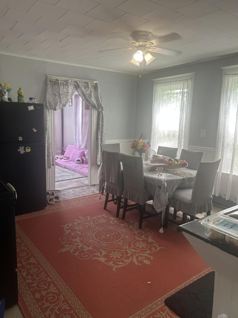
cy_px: 159
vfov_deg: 67.3
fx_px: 238
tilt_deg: -9.5
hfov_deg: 53.1
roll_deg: -1.7
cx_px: 119
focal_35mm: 26
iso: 64
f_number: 1.5
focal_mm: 5.7
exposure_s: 1/60
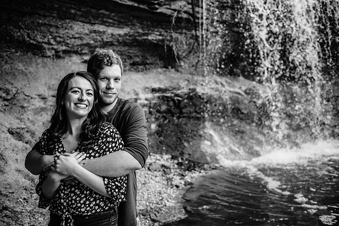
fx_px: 339
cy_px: 113
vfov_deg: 36.9
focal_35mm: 36
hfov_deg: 53.1
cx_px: 170
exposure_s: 1/500
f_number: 2.8
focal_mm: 36
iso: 400
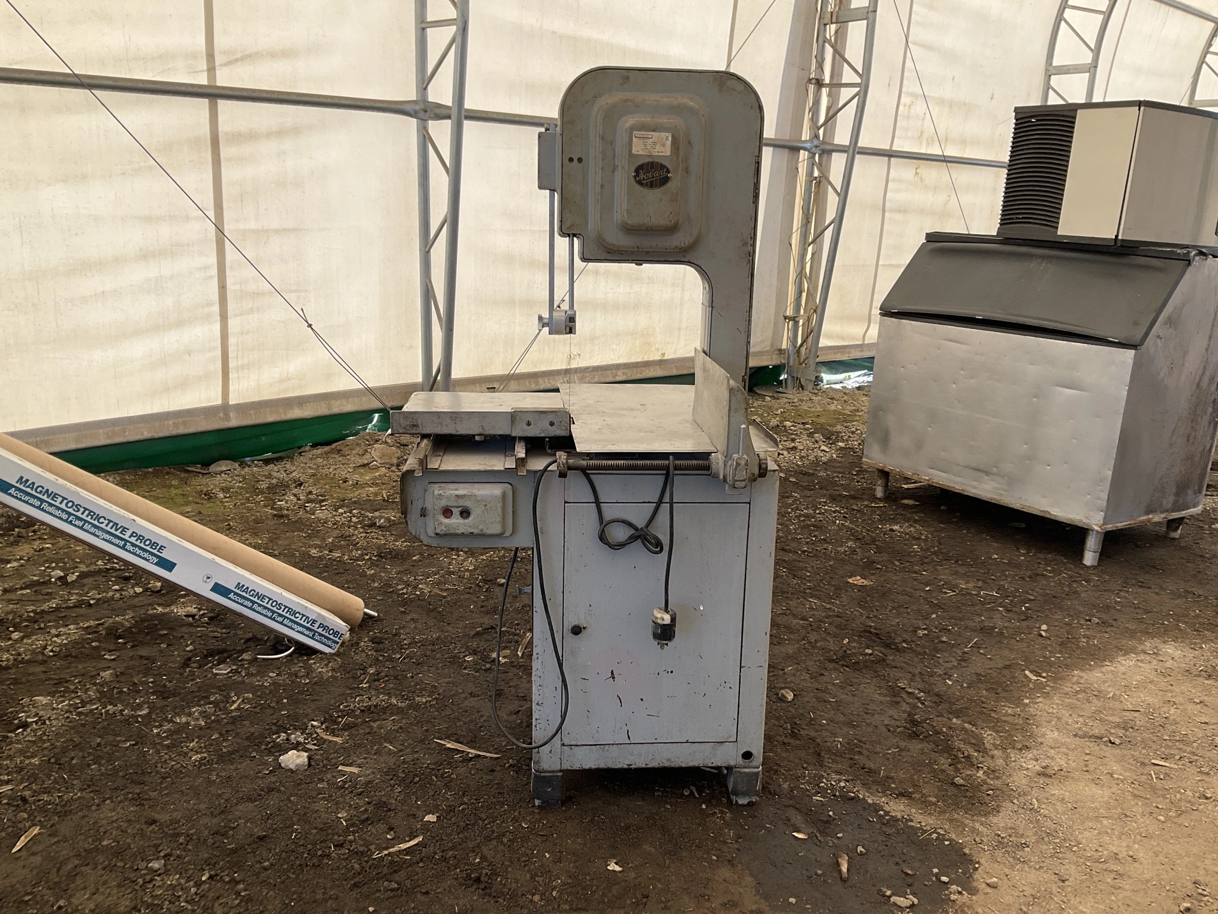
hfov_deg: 61.7
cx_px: 609
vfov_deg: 48.2
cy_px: 457
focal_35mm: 29
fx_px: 1020
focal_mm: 3
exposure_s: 1/284
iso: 25
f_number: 1.8
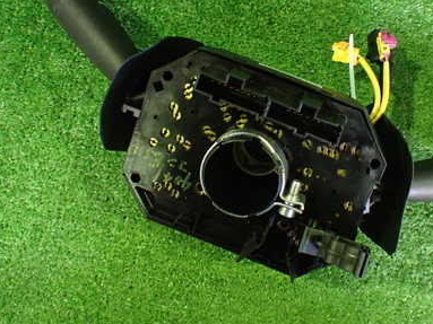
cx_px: 291
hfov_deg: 39.9
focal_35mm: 47
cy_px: 107
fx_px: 588
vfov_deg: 30.6
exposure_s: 1/30
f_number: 2.3
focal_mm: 5.4
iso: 800
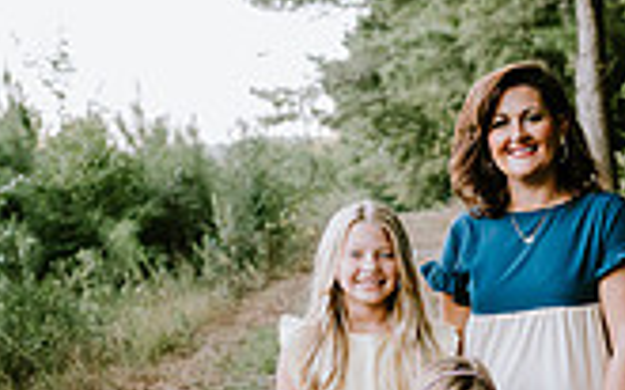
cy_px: 377
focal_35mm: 86
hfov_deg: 23.4
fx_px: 1464
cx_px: 568
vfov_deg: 15.0
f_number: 2.2
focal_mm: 24
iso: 320
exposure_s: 1/250
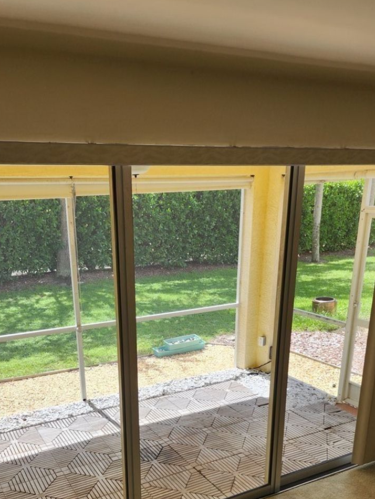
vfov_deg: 53.7
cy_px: 351
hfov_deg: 42.9
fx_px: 476
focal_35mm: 33
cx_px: 161
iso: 12
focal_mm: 6.4
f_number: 1.8
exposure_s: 1/182
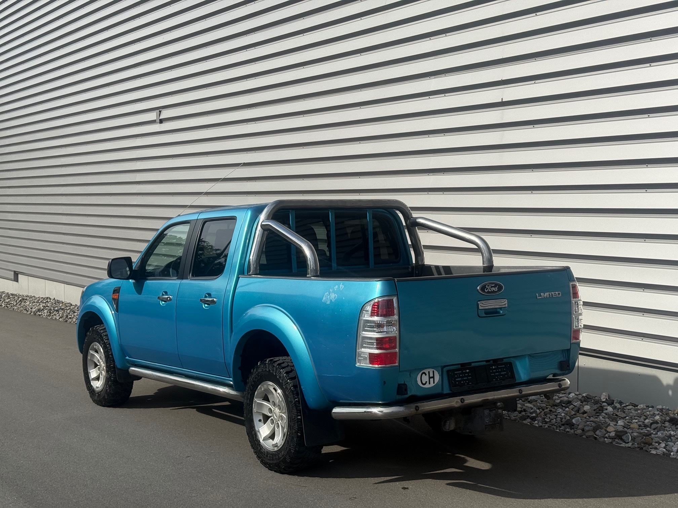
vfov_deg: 30.3
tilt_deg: -2.9
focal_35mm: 48
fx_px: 940
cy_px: 254
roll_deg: -0.3
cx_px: 339
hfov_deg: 39.7
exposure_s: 1/6024
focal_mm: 6.76
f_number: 1.78
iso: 80
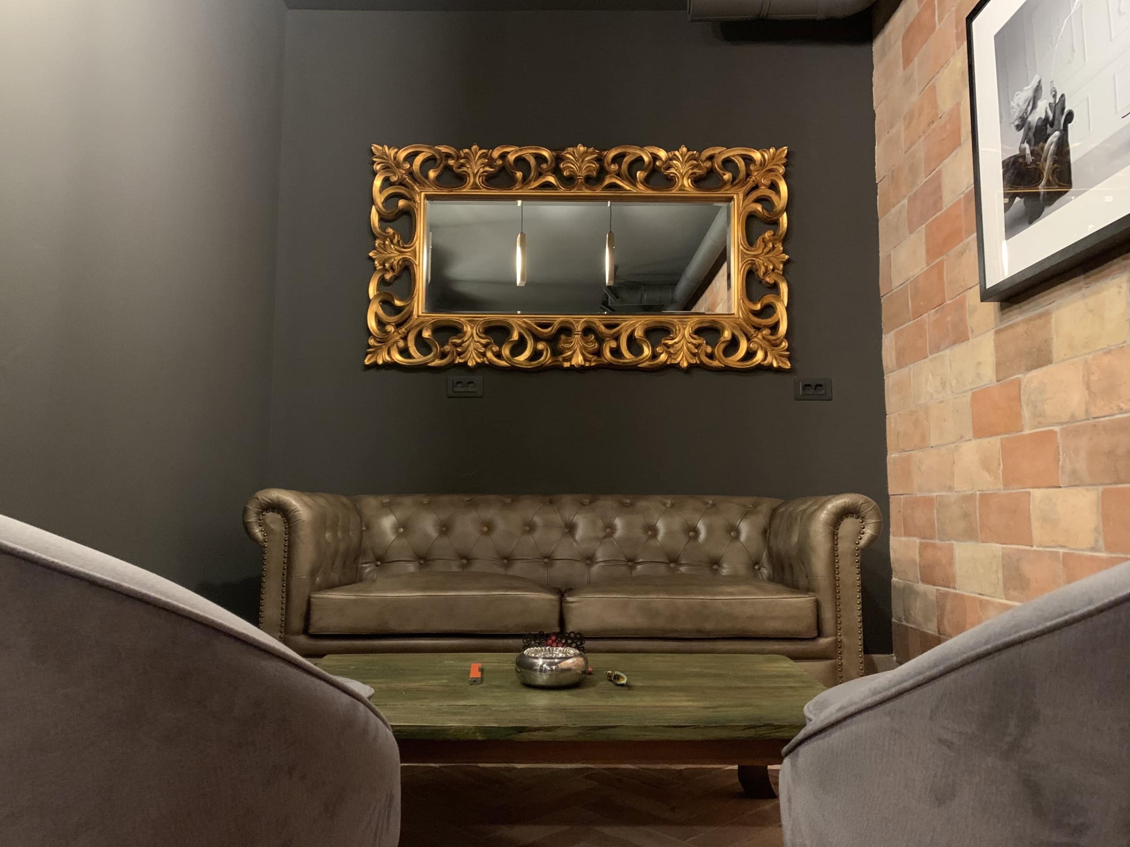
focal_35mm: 26
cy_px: 424
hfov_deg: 67.3
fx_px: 849
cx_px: 565
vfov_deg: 53.1
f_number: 1.8
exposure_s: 1/27
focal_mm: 4.2
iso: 800
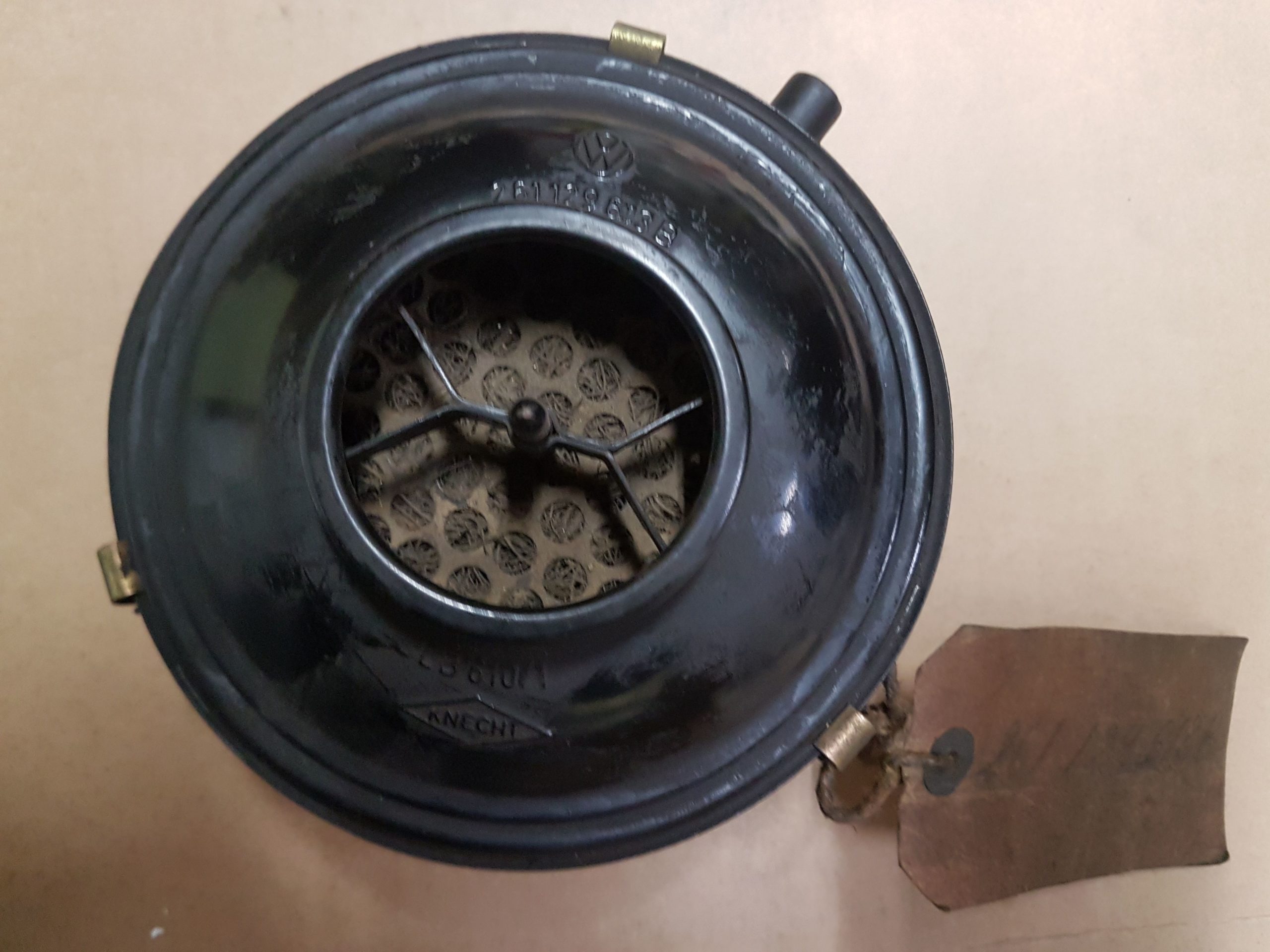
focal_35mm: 26
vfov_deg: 53.1
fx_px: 954
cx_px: 635
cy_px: 476
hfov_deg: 67.3
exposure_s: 1/14
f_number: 1.7
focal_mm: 4.2
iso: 250
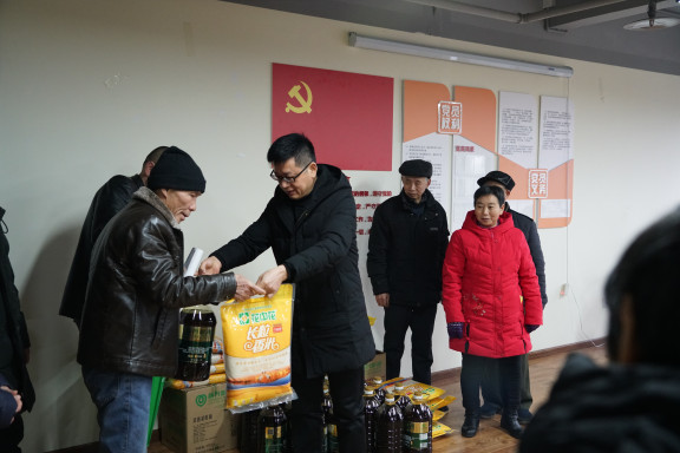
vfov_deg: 37.9
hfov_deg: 54.4
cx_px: 340
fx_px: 661
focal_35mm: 35
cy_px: 226
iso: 5000
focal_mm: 35
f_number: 4
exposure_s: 1/160
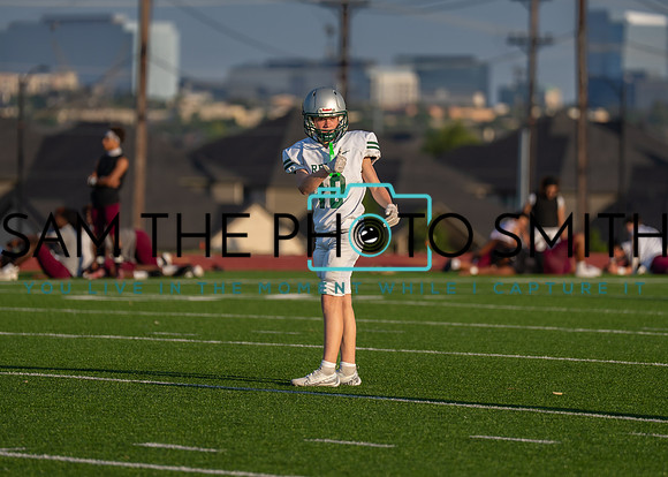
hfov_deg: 6.6
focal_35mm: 306
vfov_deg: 4.7
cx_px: 363
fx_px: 5798
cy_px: 178
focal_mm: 200
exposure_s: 1/2500
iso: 100
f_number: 2.8
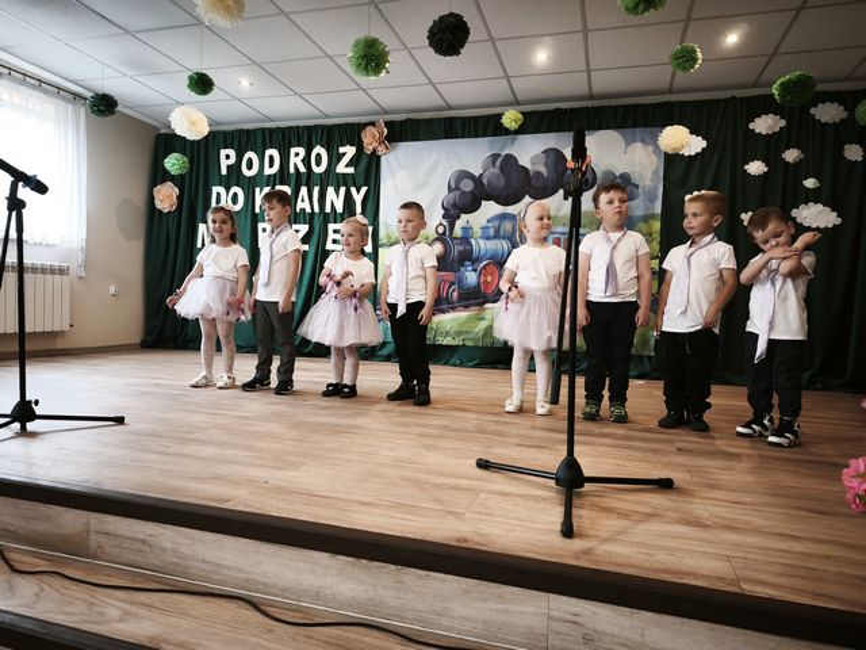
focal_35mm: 23
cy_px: 325
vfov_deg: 58.9
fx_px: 575
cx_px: 433
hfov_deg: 73.9
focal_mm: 6.45
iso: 320
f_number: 1.62
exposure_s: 1/99.9
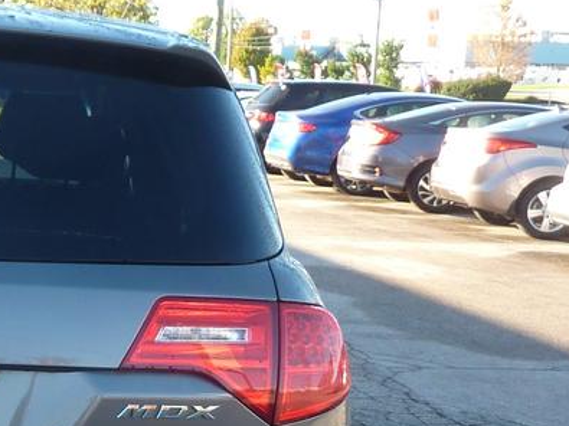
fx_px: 1331
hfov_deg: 22.1
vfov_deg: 17.9
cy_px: 397
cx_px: -133
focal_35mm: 81
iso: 80
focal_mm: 4.1
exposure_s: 1/100
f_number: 3.3
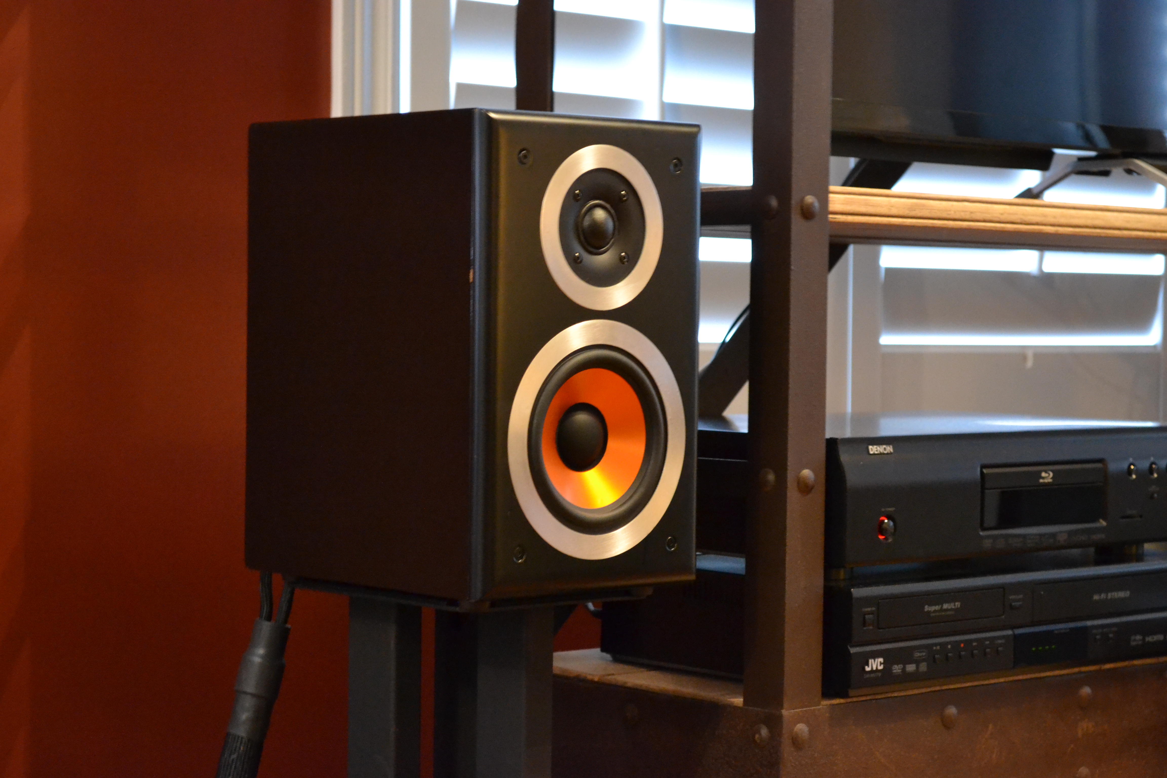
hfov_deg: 24.6
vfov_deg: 16.6
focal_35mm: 82
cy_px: 389
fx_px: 2674
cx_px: 584
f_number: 5.6
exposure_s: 1/6
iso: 3200
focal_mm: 55
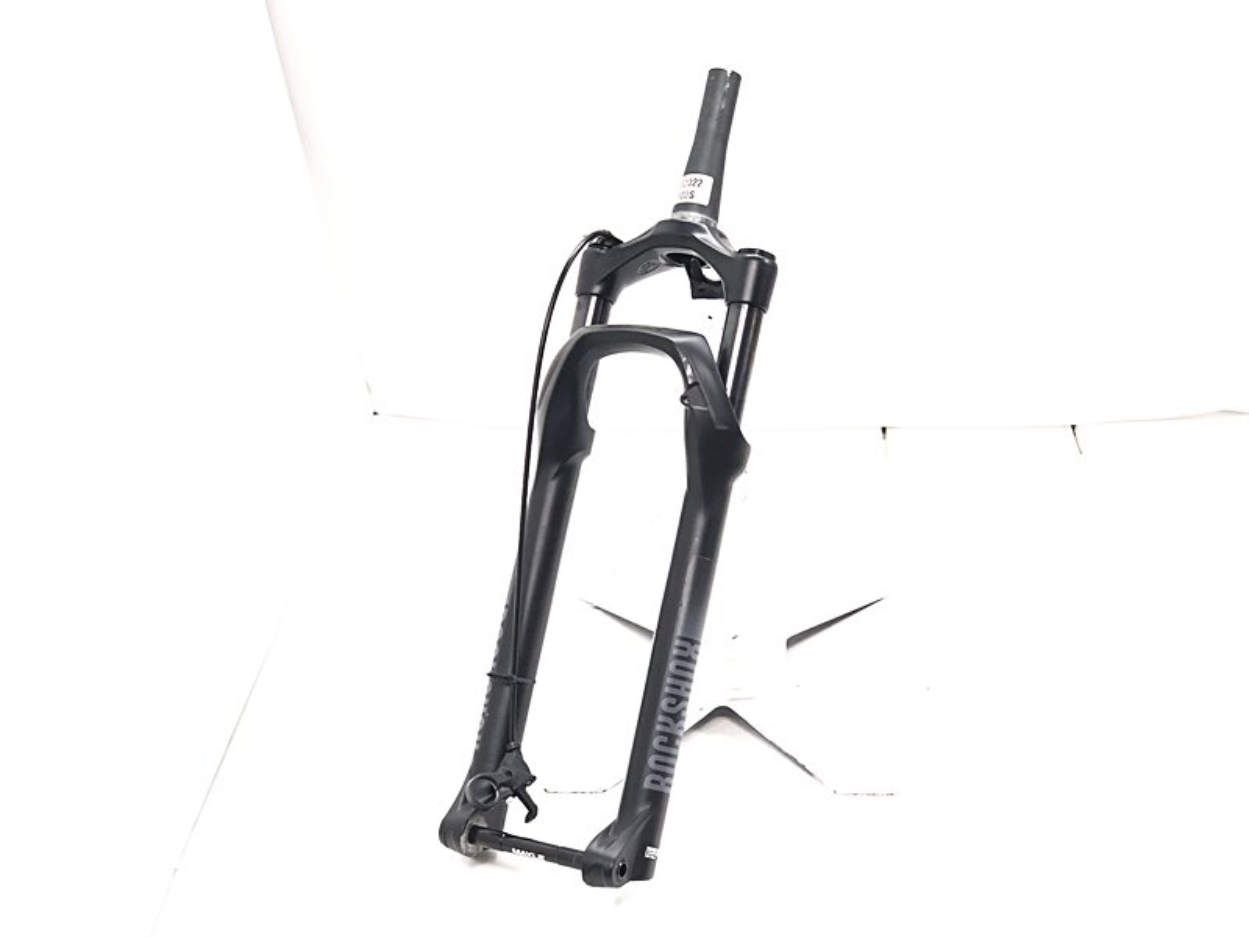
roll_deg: +5.2
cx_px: 624
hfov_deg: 36.8
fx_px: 1876
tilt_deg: -27.8
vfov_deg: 28.0
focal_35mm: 52
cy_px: 468
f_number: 2.4
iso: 125
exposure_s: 1/33
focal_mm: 6
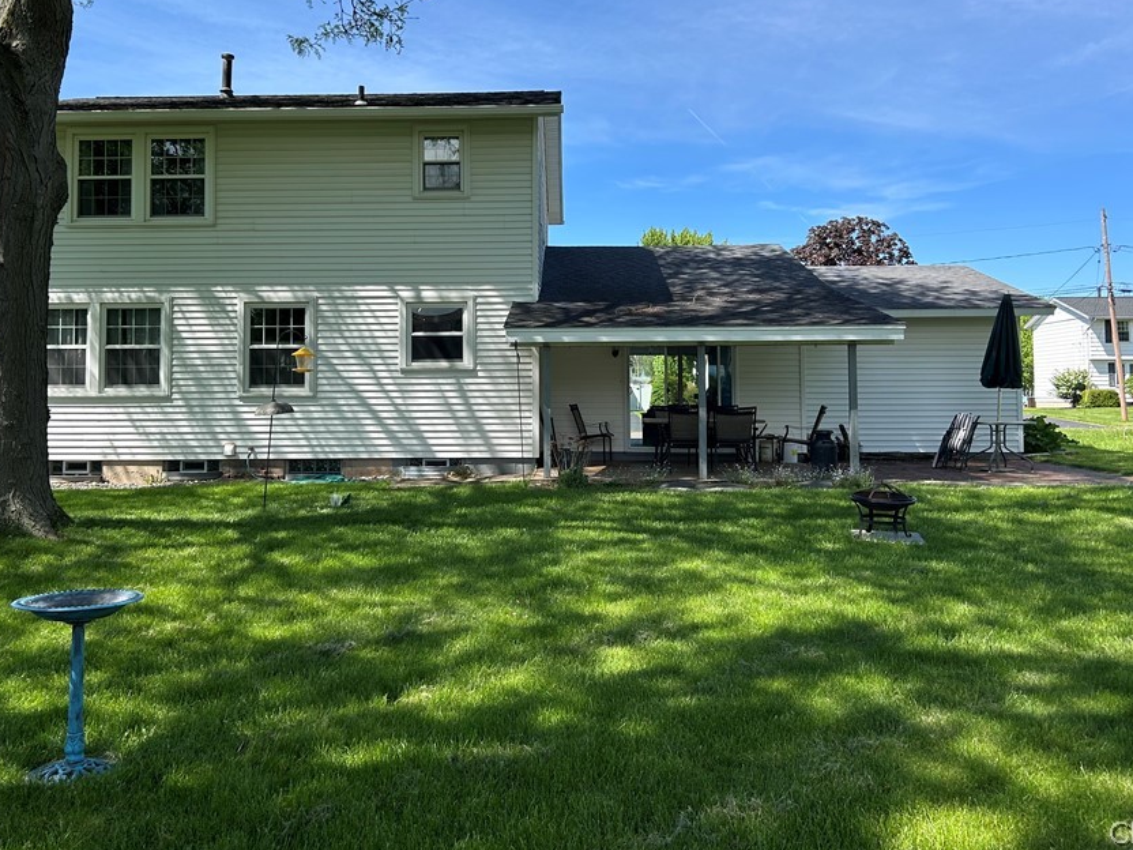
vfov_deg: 43.9
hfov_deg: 56.7
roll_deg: +0.0
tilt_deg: +3.0
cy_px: 332
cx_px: 505
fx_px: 1047
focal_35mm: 32
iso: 50
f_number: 1.5
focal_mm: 5.7
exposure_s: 1/2513
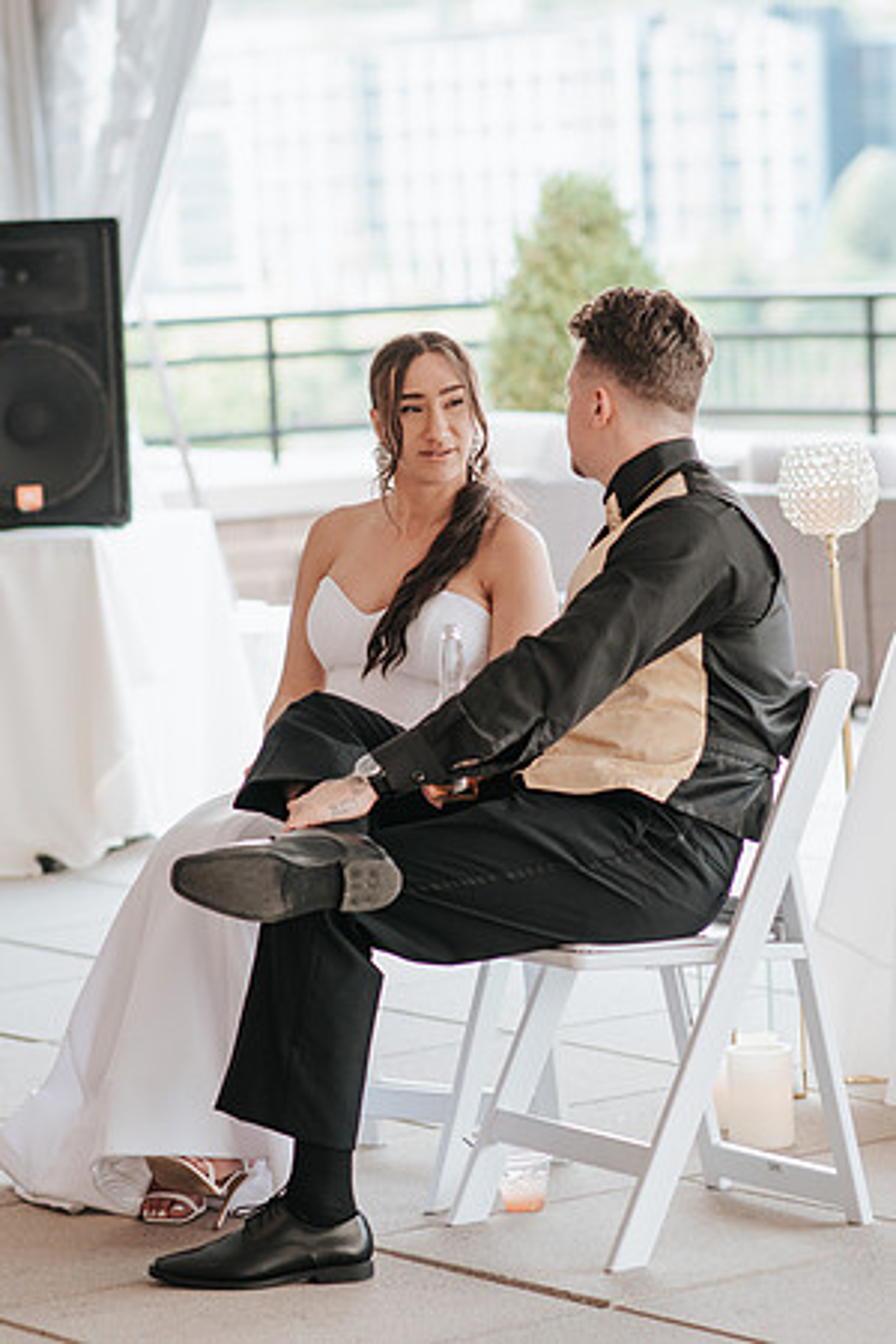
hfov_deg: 10.8
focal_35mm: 128
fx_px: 4760
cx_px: 448
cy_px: 672
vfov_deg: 16.1
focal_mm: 85
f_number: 2.5
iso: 400
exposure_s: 1/160
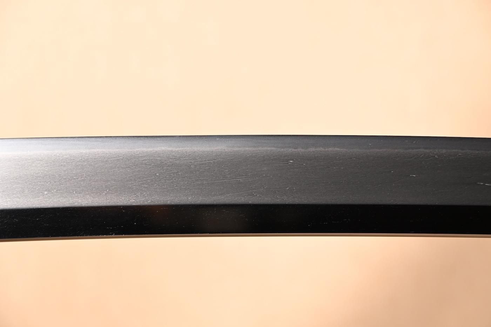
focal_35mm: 90
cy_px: 164
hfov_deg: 22.6
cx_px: 246
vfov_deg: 15.2
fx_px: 1227
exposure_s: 1/2
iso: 100
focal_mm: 60
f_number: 5
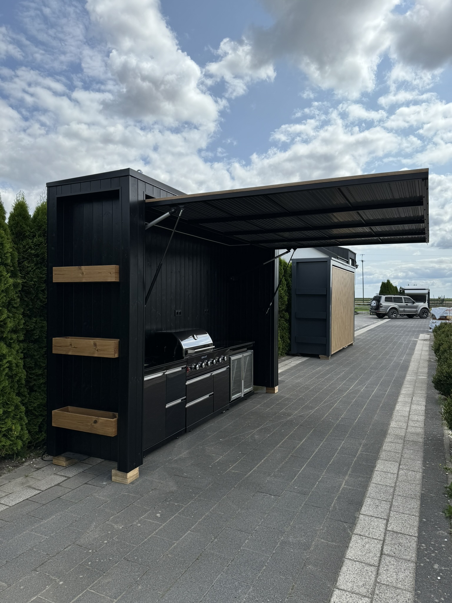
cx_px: 226
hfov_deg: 56.8
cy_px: 302
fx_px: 418
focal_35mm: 24
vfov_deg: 71.6
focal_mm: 6.76
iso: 80
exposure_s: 1/4608
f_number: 1.78
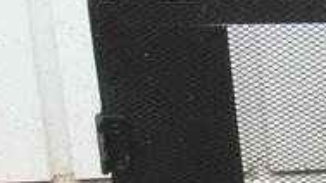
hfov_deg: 5.9
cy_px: 337
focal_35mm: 358
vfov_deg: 3.4
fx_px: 3092
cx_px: 538
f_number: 4.8
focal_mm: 10.2
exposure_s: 1/45
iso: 80
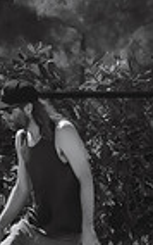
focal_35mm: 978
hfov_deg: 1.3
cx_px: -33
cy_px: 303
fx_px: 6512
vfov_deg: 2.1
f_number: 5.6
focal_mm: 150
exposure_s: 1/2000
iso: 220
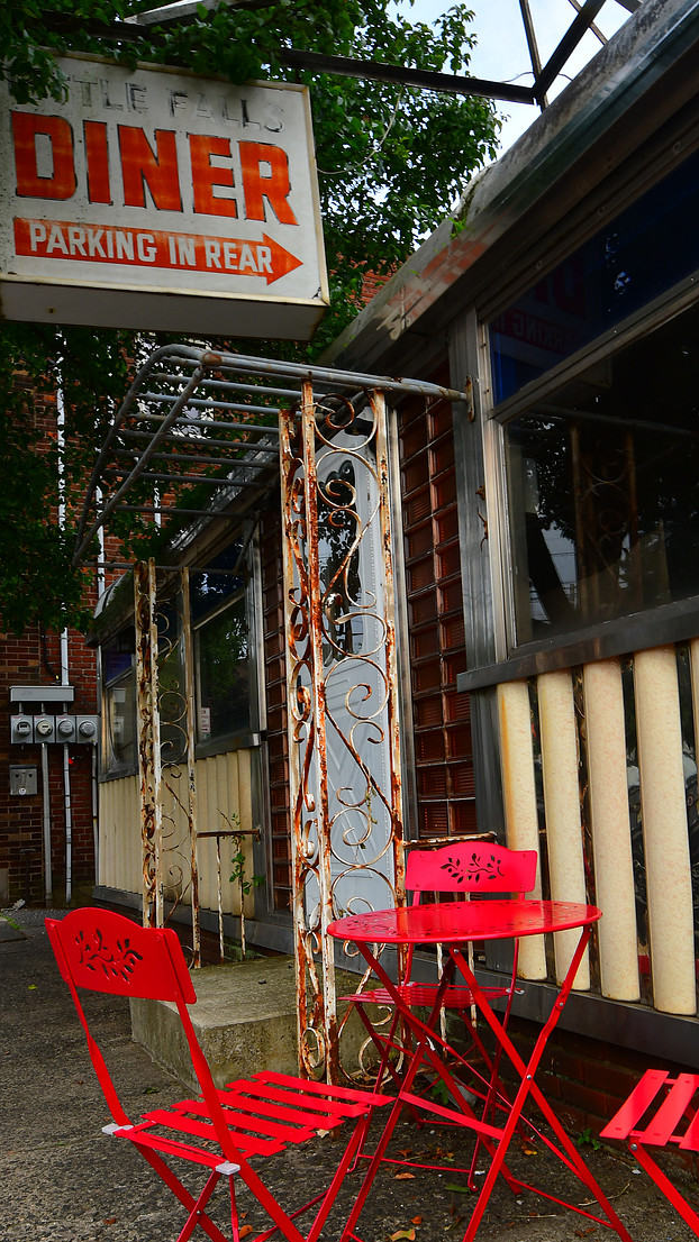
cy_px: 710
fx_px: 989
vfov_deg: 64.0
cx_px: 466
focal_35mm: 30
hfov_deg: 38.5
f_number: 16
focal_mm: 15
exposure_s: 1/30
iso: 200
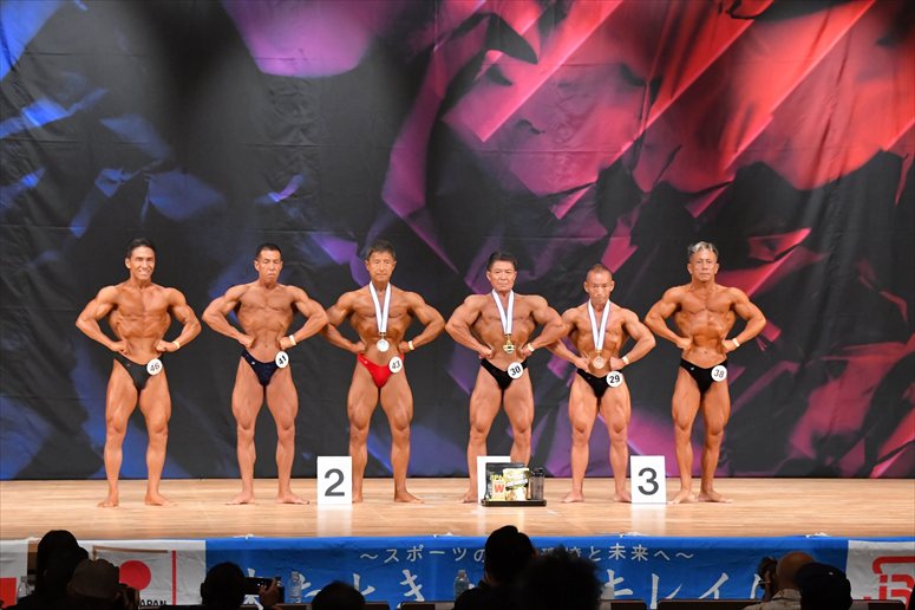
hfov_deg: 14.9
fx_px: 3506
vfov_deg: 9.9
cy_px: 305
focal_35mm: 138
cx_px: 458
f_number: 5.6
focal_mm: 92
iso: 7200
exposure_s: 1/400
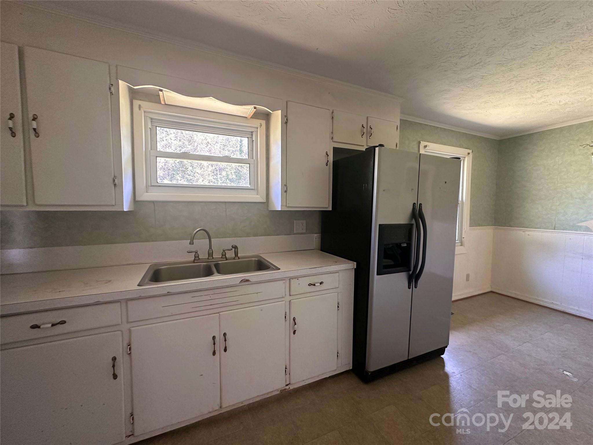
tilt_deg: -3.9
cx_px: 296
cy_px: 222
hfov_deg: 102.1
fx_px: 240
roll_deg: +0.0
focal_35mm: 14
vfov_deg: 85.7
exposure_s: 1/60
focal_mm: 2.22
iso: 400
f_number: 2.2
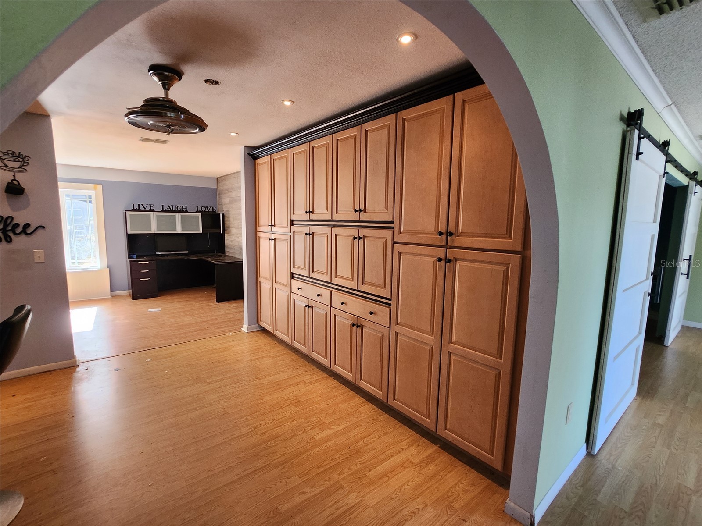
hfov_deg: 106.2
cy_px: 263
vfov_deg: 89.9
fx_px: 264
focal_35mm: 13
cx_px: 351
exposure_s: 1/60
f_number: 2.2
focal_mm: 1.7
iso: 160
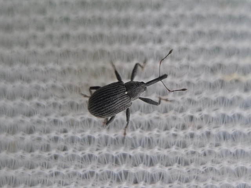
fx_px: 188
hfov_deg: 67.3
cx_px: 126
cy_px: 94
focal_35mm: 26
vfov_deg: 53.0
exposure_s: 1/172
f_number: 1.8
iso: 50
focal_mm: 5.4
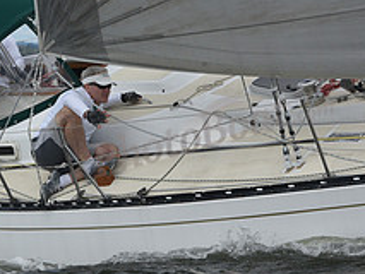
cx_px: 5
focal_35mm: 304
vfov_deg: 4.9
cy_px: 68
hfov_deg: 6.5
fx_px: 3207
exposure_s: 1/800
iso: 250
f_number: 10
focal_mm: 116
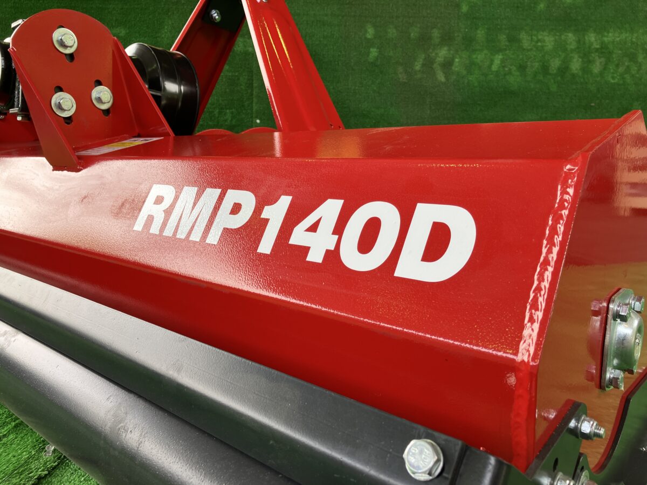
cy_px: 242
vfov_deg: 49.7
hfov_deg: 63.4
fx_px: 523
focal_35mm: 28
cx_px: 324
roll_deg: -0.4
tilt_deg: -9.1
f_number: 1.8
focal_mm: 3.99
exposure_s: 1/126
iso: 20
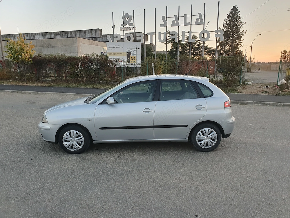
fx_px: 218
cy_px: 109
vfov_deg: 53.1
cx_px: 145
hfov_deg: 67.3
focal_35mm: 26
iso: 64
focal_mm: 4.32
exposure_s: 1/100
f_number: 2.4
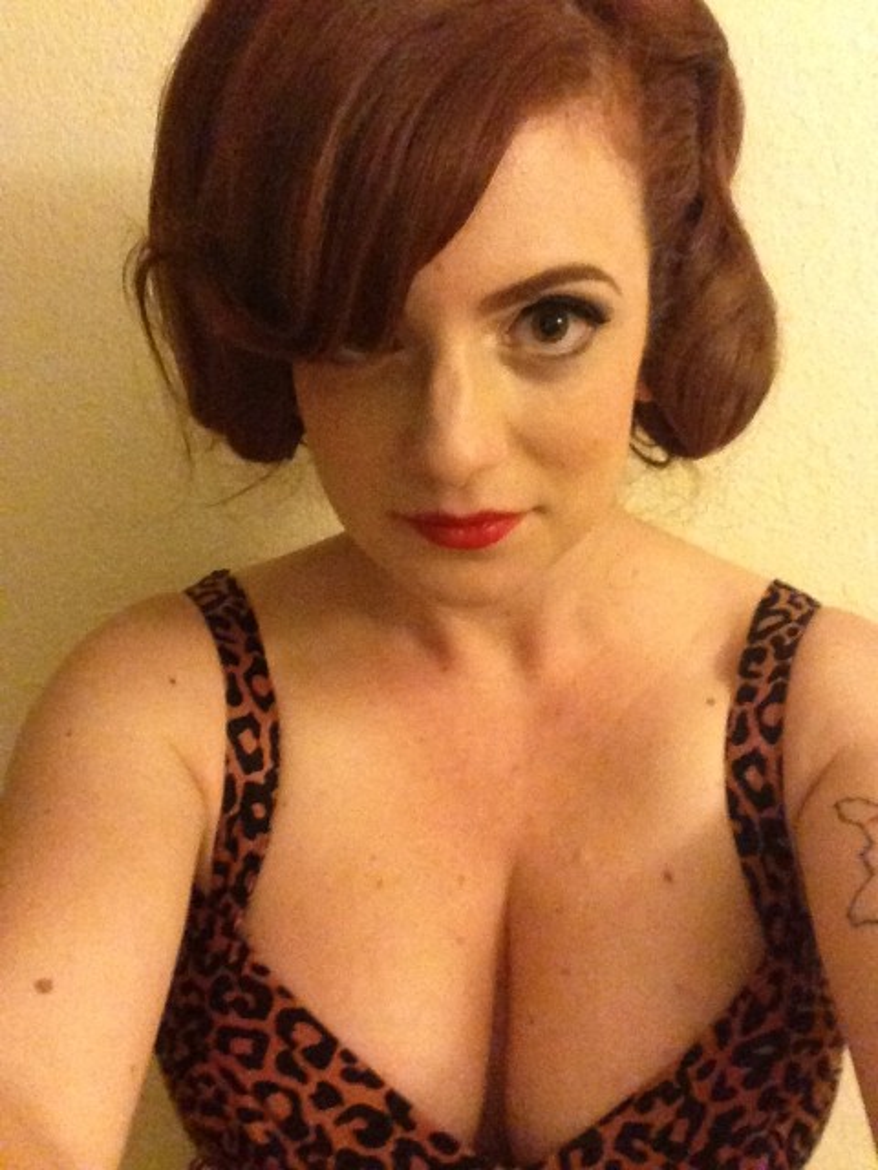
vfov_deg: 52.6
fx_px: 1184
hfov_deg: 40.7
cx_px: 439
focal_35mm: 35
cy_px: 585
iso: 800
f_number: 2.4
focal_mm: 2.18
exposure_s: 1/15
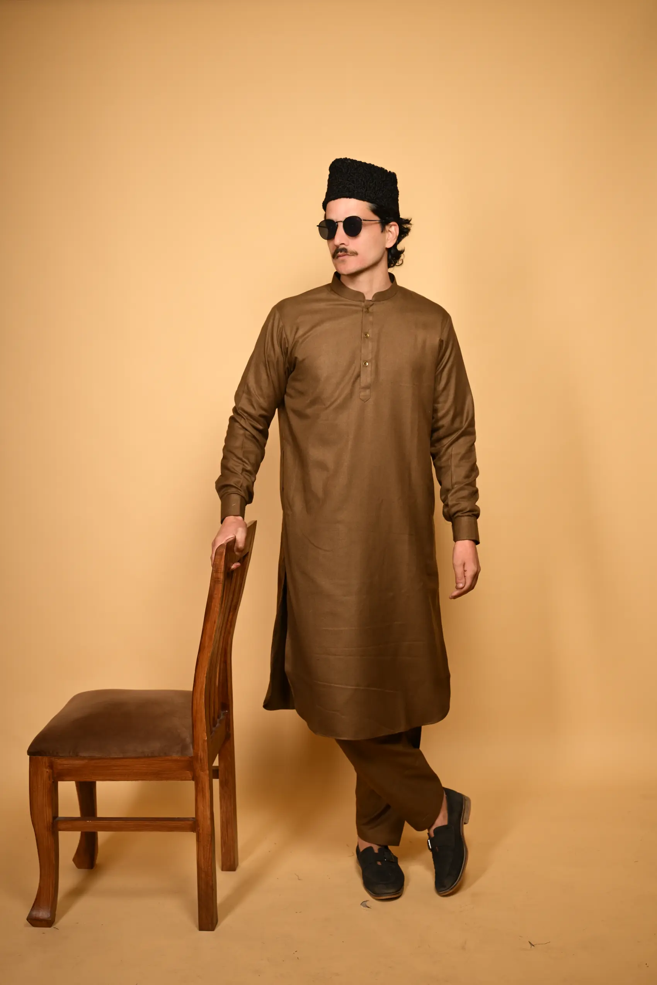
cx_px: 328
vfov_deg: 44.5
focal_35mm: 44
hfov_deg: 30.5
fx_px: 1204
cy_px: 492
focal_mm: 44
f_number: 6.3
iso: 160
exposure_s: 1/200
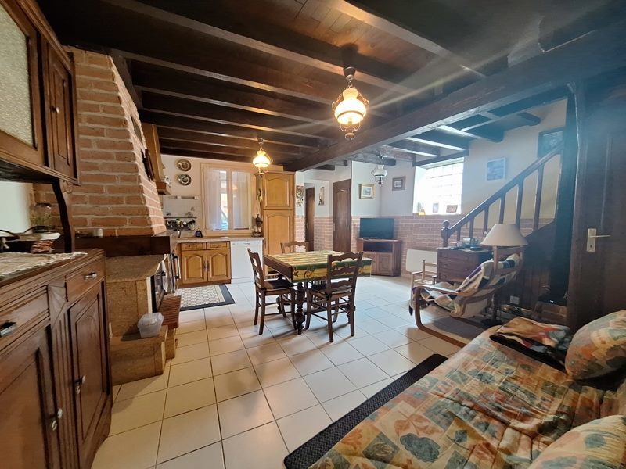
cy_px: 234
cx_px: 313
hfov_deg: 106.2
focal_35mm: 13
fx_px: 235
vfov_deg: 89.9
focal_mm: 1.74
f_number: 2.2
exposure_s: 1/50
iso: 200
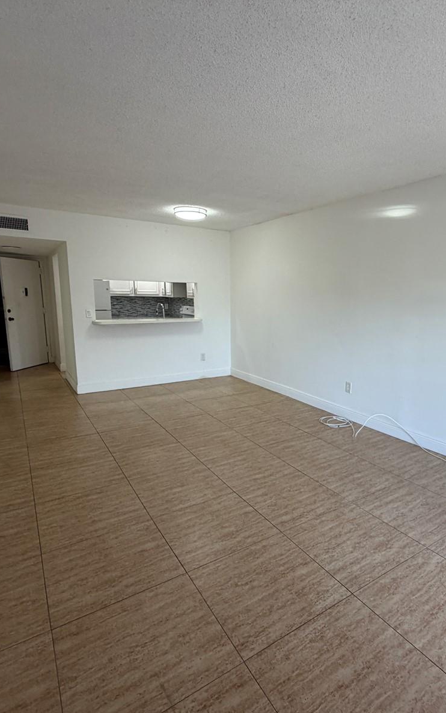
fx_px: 389
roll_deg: +0.1
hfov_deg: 58.6
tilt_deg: -6.8
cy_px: 357
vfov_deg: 85.1
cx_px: 289
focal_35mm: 20
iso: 125
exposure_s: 1/120
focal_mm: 2.22
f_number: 2.2
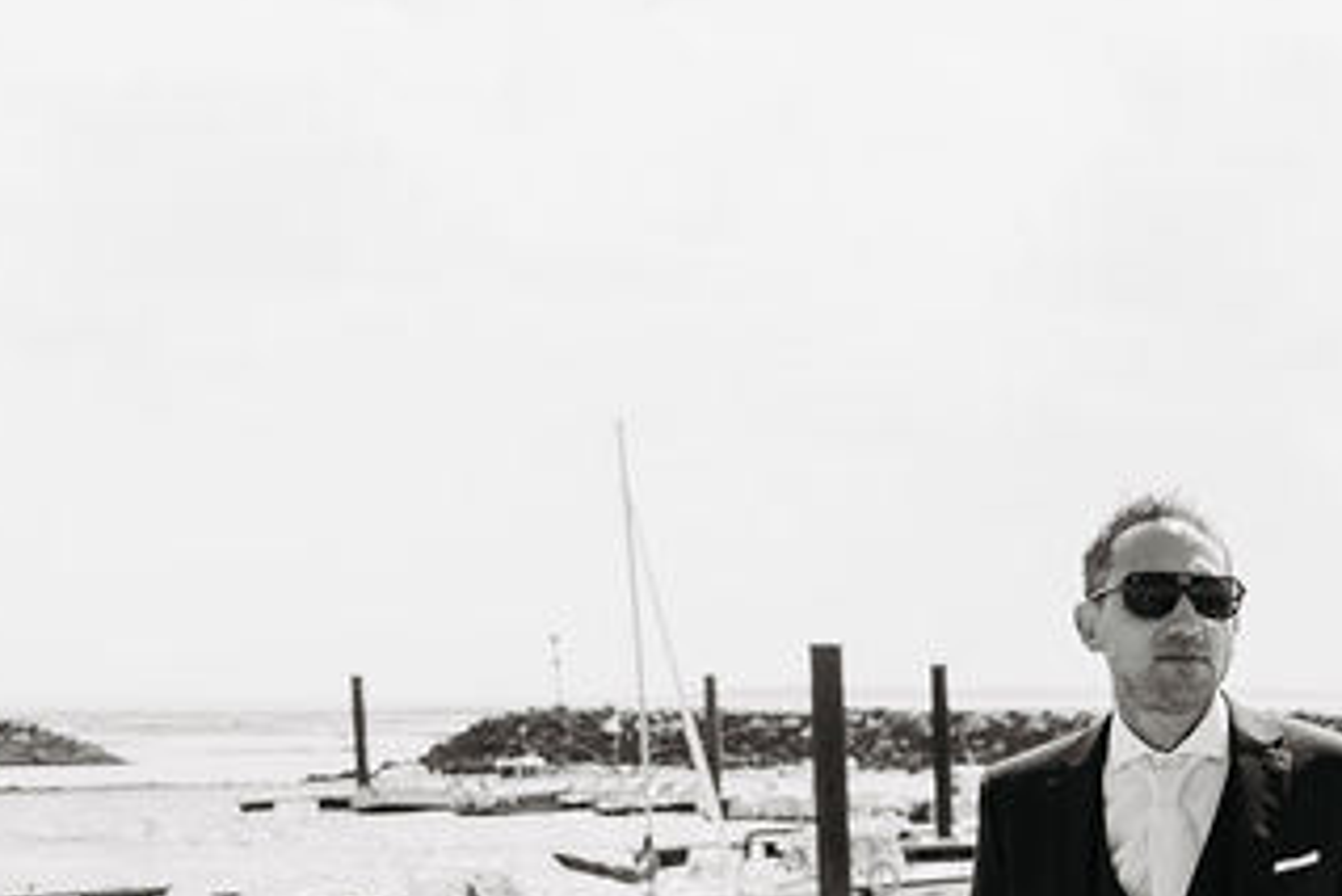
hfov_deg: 20.4
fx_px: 3431
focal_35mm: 92
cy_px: 1192
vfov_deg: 14.2
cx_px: 1694
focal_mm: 26.9
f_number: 2.8
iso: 80
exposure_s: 1/1600
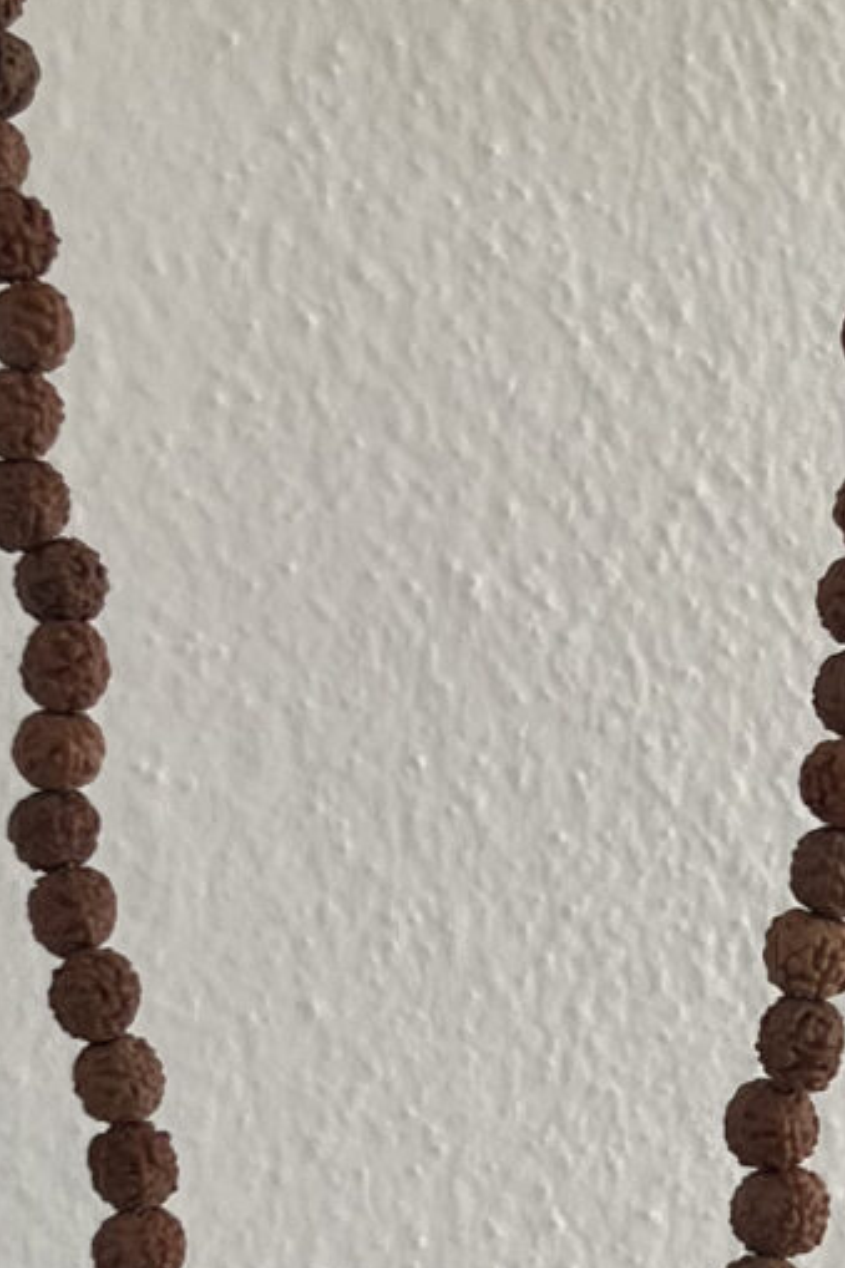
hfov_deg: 10.1
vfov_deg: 15.0
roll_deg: +1.6
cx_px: 489
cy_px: 962
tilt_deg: -3.4
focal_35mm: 136
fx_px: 4791
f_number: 1.5
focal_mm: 5.7
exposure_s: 1/121
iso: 40
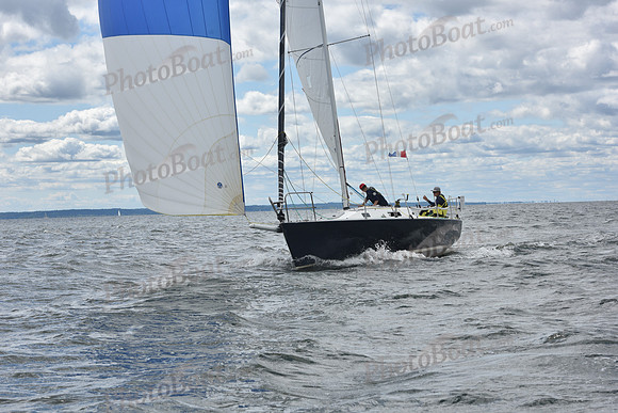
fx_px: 1580
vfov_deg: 14.9
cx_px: 309
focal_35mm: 92
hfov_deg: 22.1
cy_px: 206
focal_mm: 92
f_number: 10
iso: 250
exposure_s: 1/800
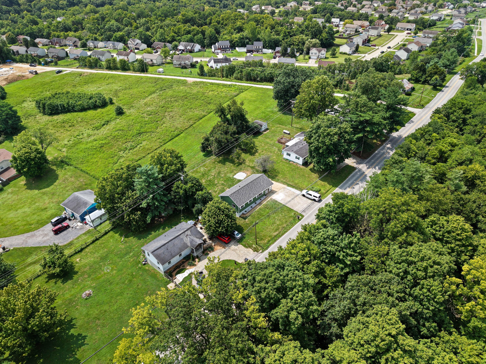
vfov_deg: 56.8
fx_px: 337
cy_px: 182
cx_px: 243
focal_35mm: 24
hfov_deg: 71.6
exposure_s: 1/1000
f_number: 1.8
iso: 100
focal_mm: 8.67
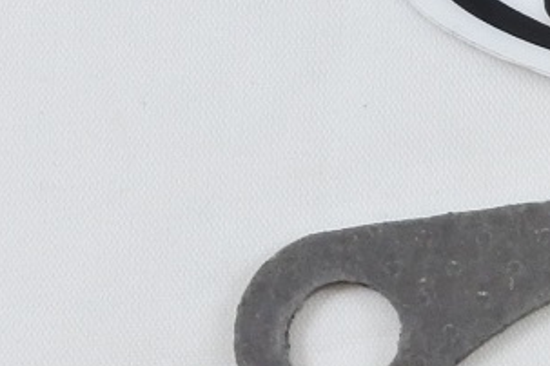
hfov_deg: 8.7
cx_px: 1331
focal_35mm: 215
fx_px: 3284
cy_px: 477
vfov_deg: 6.3
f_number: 4.2
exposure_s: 1/125
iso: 450
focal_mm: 15
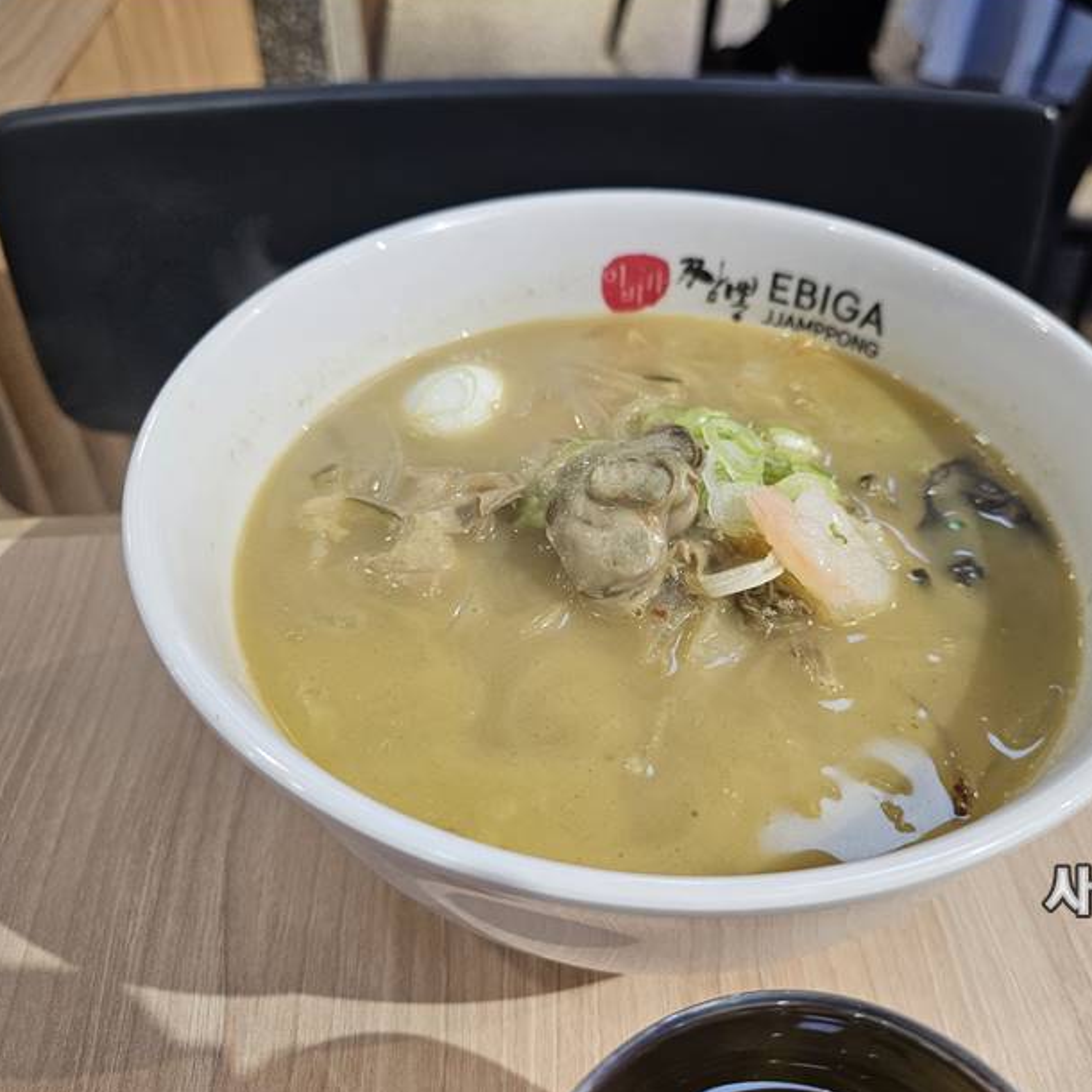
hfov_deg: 56.9
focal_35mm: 28
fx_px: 999
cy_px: 549
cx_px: 653
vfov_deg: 57.3
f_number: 1.7
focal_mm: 6.3
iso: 250
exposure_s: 1/170
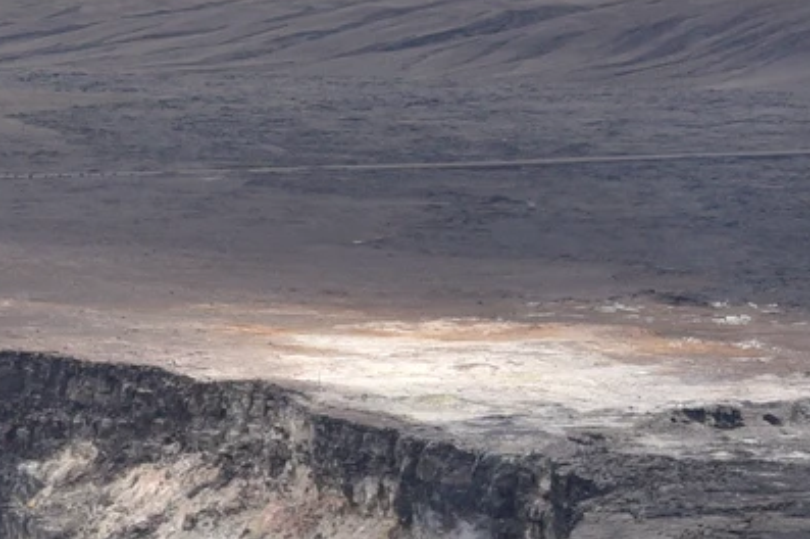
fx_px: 11668
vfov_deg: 2.6
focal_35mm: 519
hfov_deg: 4.0
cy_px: 502
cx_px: -516
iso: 800
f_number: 9
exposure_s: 1/1250
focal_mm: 98
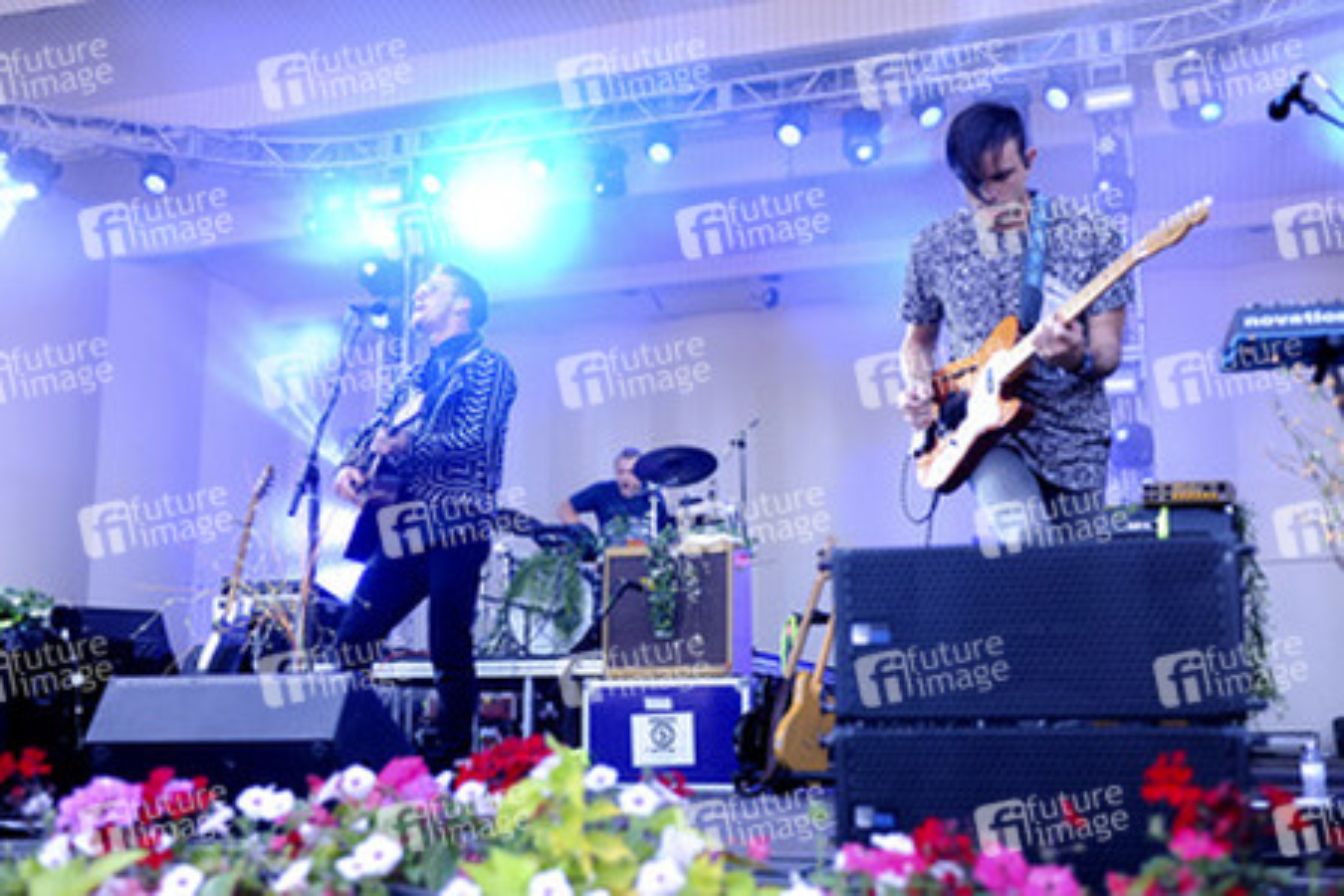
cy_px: 448
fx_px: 1568
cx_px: 672
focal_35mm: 42
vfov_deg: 31.9
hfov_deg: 46.4
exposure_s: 1/500
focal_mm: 42
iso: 400
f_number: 2.8
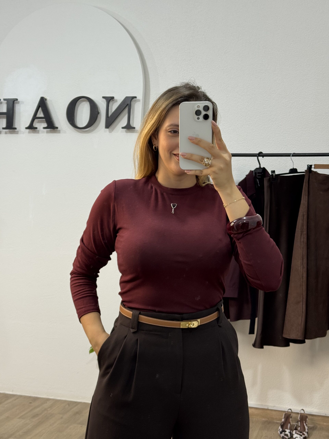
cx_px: 164
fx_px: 608
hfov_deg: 30.3
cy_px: 220
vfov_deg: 39.7
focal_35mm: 48
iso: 64
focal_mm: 6.76
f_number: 1.78
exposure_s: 1/50
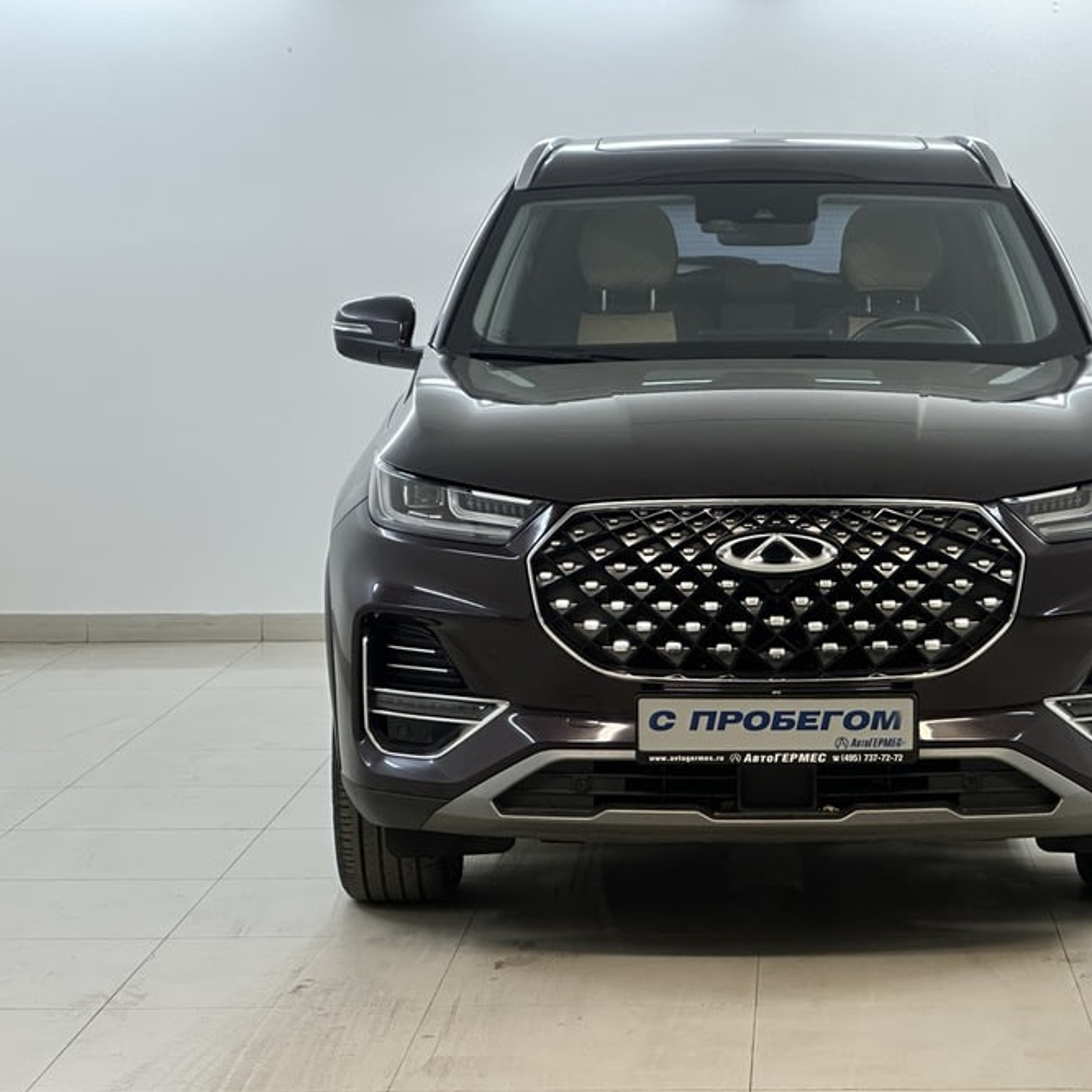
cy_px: 547
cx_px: 728
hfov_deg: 18.8
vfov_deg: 18.9
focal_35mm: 92
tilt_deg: -4.4
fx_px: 3284
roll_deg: +0.1
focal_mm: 9
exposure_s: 1/50
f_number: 2.8
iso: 400
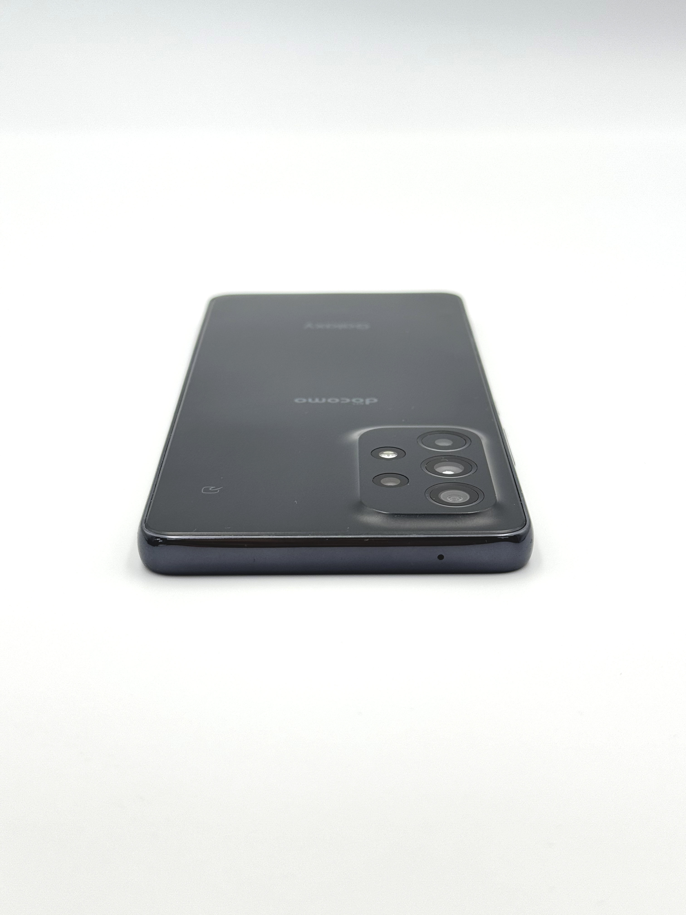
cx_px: 343
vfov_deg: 39.7
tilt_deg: -23.9
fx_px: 1268
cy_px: 458
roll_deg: -0.2
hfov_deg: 30.3
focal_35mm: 48
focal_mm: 6.76
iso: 64
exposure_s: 1/366
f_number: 1.78
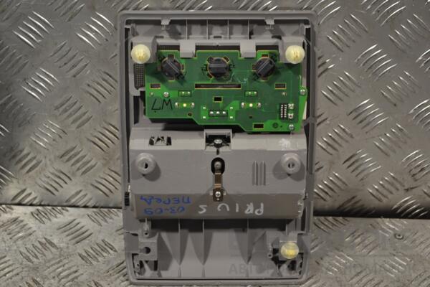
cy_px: 144
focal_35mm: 72
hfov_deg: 28.1
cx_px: 215
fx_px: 860
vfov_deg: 18.9
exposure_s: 1/80
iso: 400
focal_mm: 48
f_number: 5.3
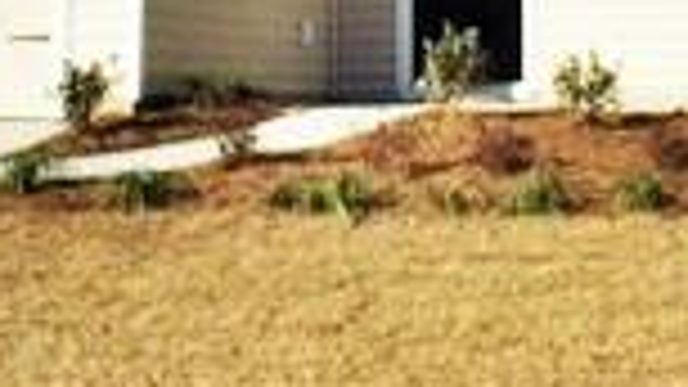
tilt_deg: +9.0
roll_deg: +0.0
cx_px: 589
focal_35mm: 132
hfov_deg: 16.1
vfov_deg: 8.8
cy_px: -310
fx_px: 2408
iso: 32
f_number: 2.2
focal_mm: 4.15
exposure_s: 1/5650
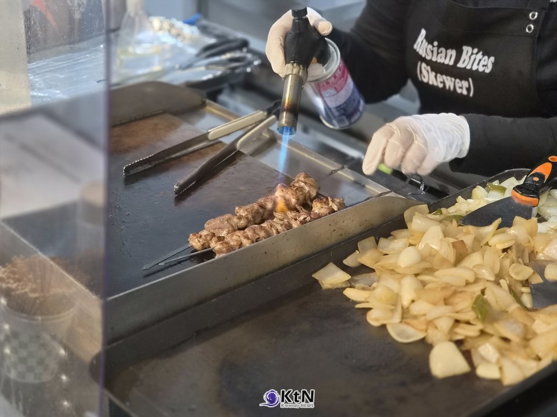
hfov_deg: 28.2
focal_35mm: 69
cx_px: 278
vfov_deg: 21.3
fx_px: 1110
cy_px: 208
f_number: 2.4
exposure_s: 1/120
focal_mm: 7
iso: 400
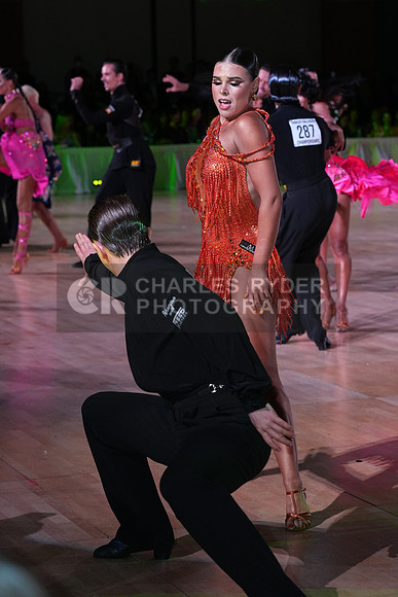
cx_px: 199
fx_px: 1591
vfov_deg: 21.2
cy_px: 298
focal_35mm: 96
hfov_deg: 14.3
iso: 2500
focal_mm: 96
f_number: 5.6
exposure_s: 1/250
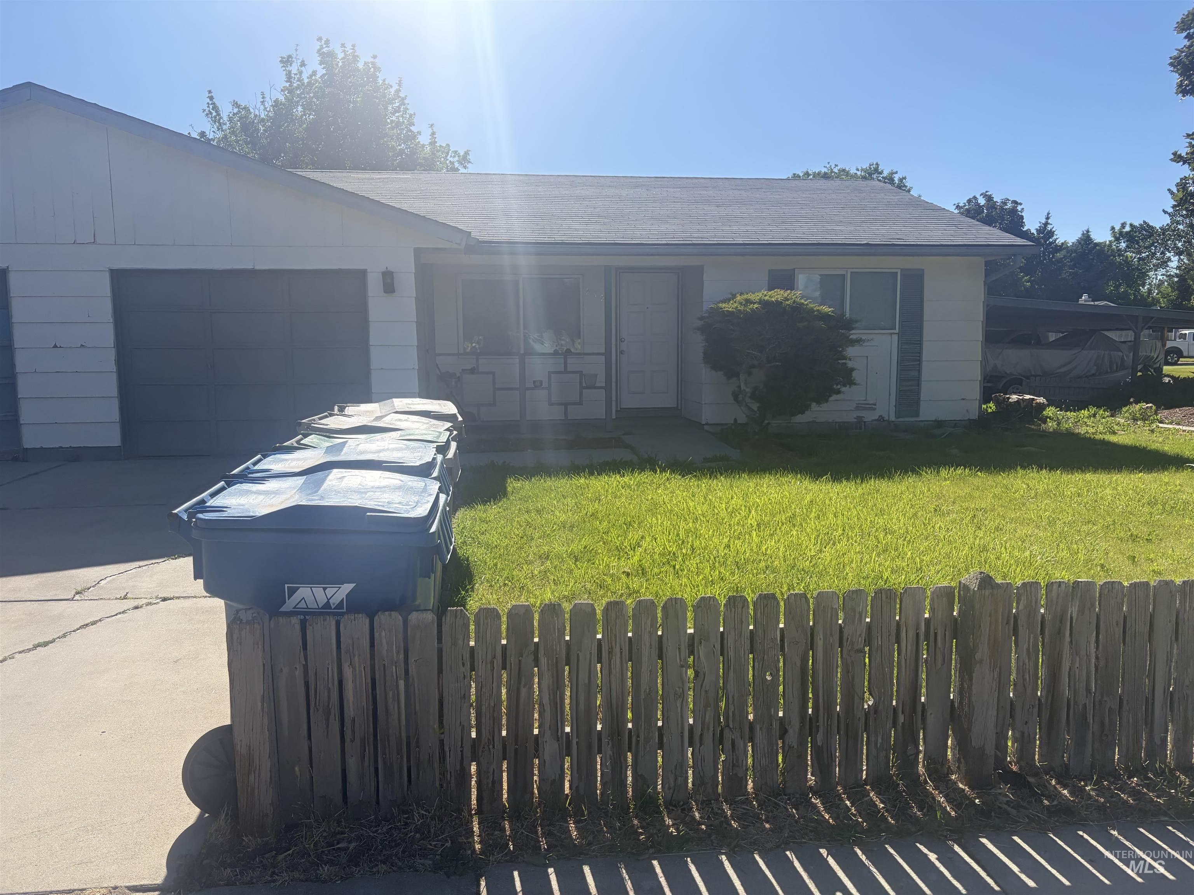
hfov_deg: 67.3
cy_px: 448
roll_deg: +0.8
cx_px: 597
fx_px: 897
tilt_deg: -6.3
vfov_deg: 53.1
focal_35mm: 26
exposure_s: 1/3279
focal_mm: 5.96
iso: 50
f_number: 1.6
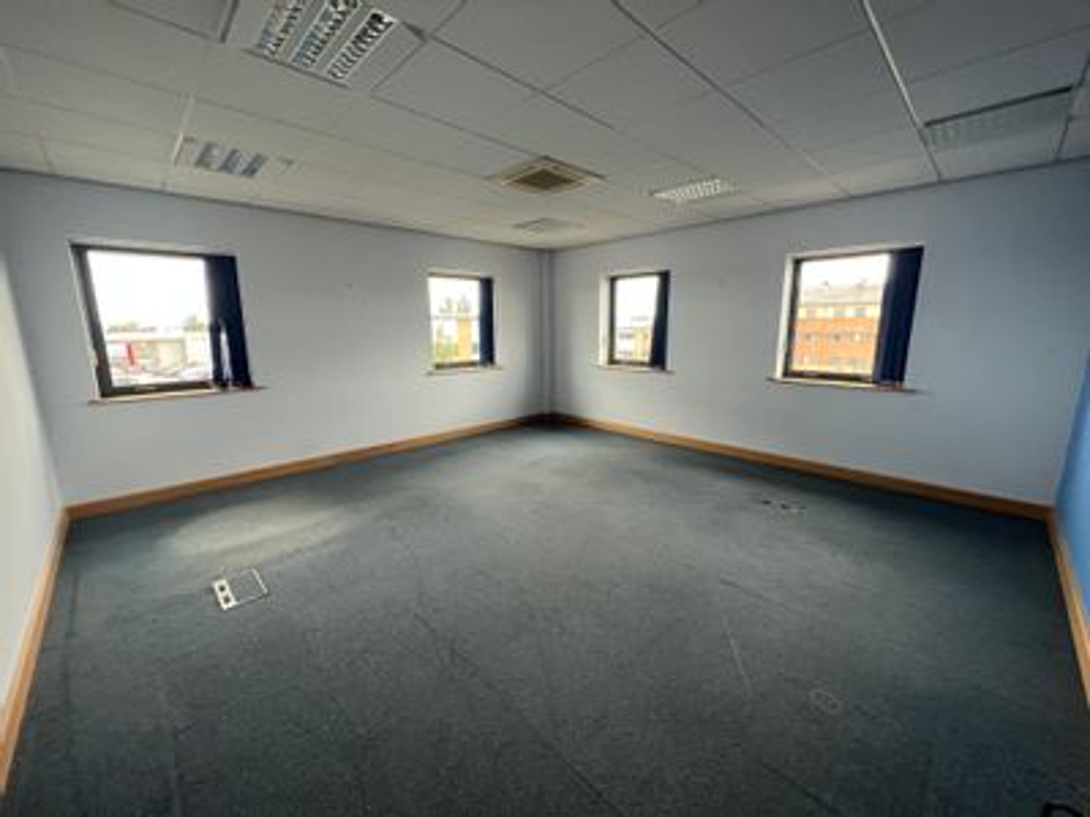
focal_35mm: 13
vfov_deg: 89.9
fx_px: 409
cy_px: 408
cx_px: 545
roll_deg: +0.7
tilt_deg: -10.7
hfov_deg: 106.2
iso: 160
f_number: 1.8
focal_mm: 1.57
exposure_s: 1/99
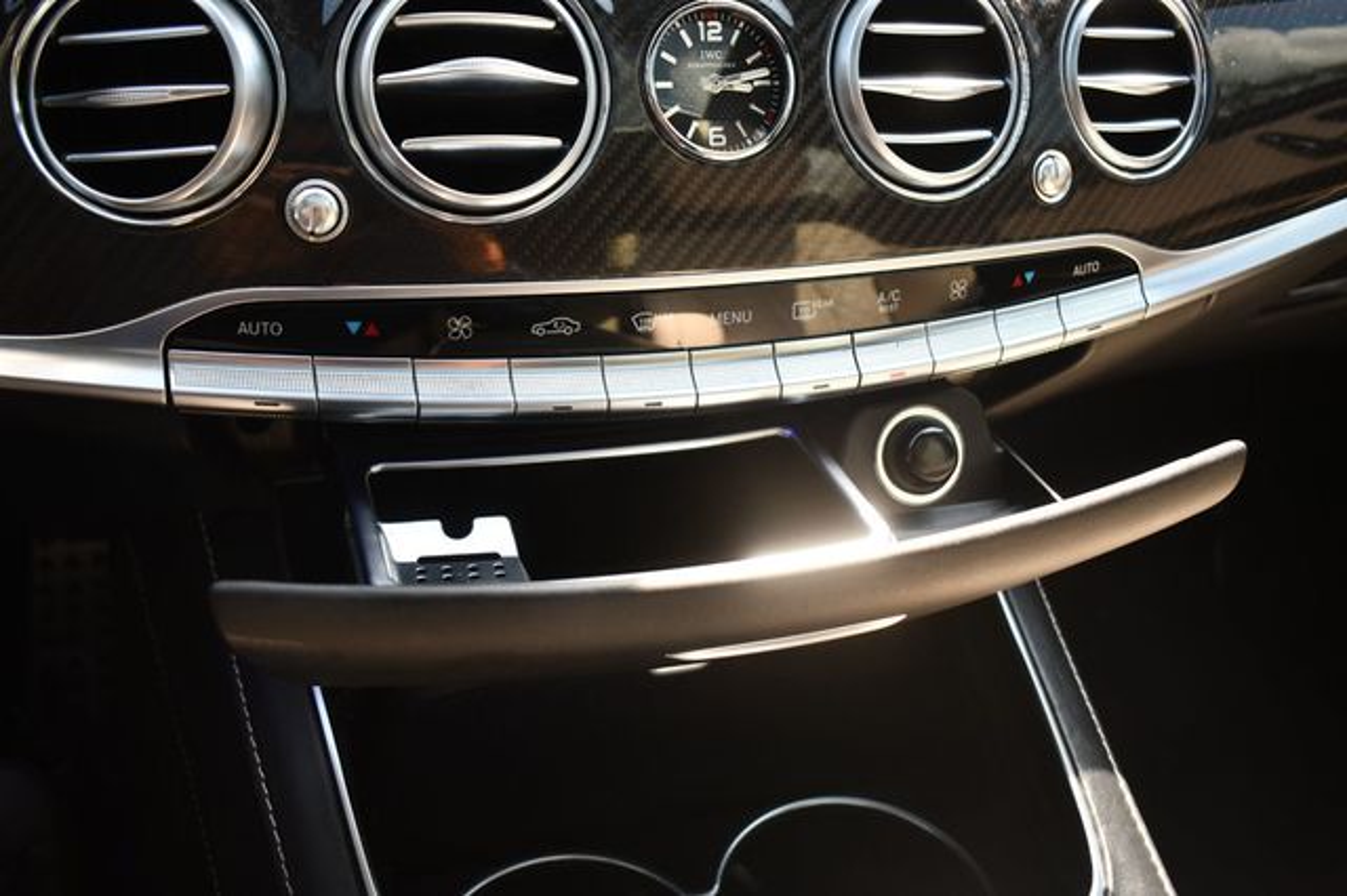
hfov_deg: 55.8
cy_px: 448
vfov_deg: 38.8
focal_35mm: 34
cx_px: 674
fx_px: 1271
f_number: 3.8
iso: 400
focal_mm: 23
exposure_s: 1/250
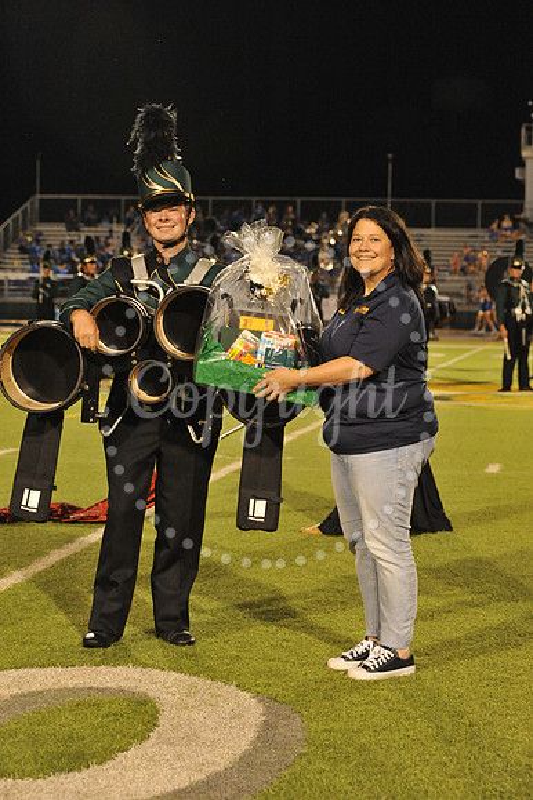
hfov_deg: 17.0
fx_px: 1779
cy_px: 400
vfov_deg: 25.4
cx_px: 266
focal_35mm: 80
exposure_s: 1/200
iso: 5000
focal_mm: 80
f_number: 5.6
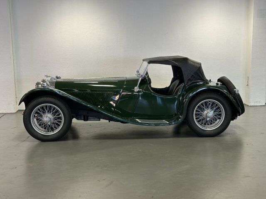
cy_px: 100
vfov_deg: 30.3
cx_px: 133
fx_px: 369
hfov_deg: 39.7
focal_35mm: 48
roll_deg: +0.7
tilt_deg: -9.2
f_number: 1.78
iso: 125
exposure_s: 1/79
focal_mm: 6.86
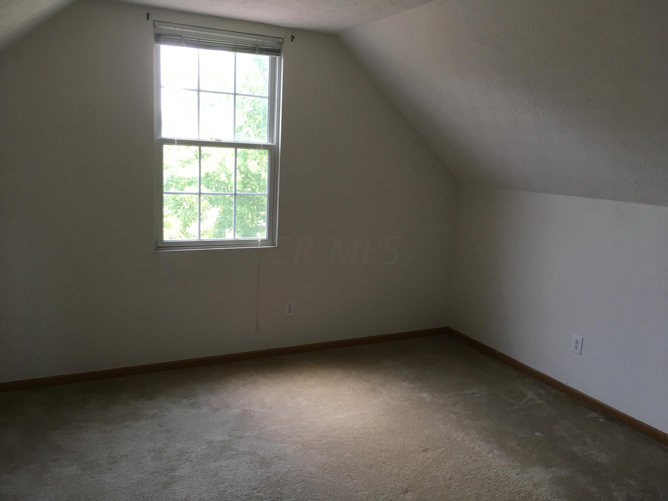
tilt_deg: -9.7
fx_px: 560
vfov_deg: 48.2
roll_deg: -2.6
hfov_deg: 61.7
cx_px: 334
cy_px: 250
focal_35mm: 29
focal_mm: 4.15
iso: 25
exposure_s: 1/30
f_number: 2.2
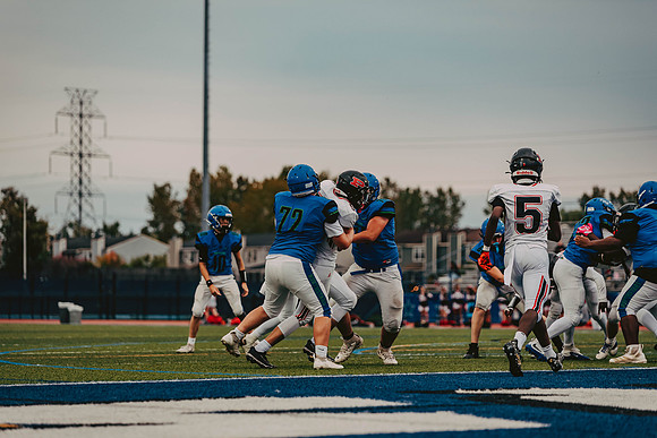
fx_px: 2464
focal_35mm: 135
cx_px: 328
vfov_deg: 10.2
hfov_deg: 15.2
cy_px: 219
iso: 800
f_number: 3.2
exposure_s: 1/1000
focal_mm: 135
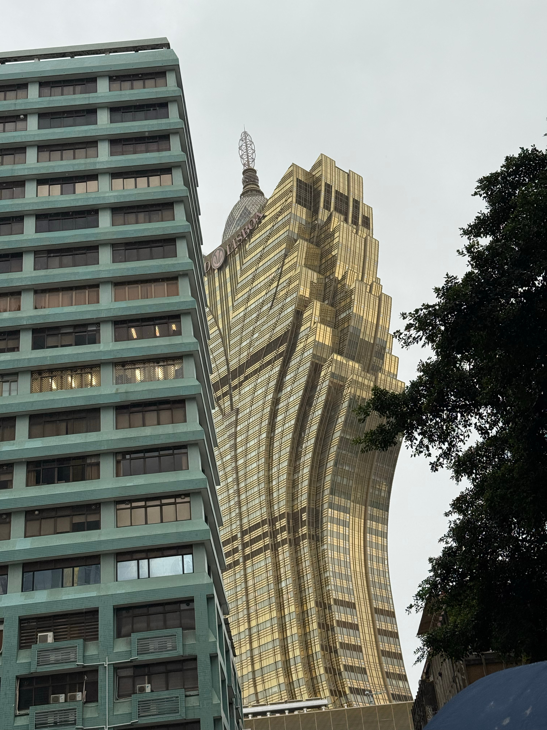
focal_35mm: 48
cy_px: 365
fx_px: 1011
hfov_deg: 30.3
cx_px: 274
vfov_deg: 39.7
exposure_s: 1/681
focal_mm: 6.76
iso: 80
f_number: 1.78
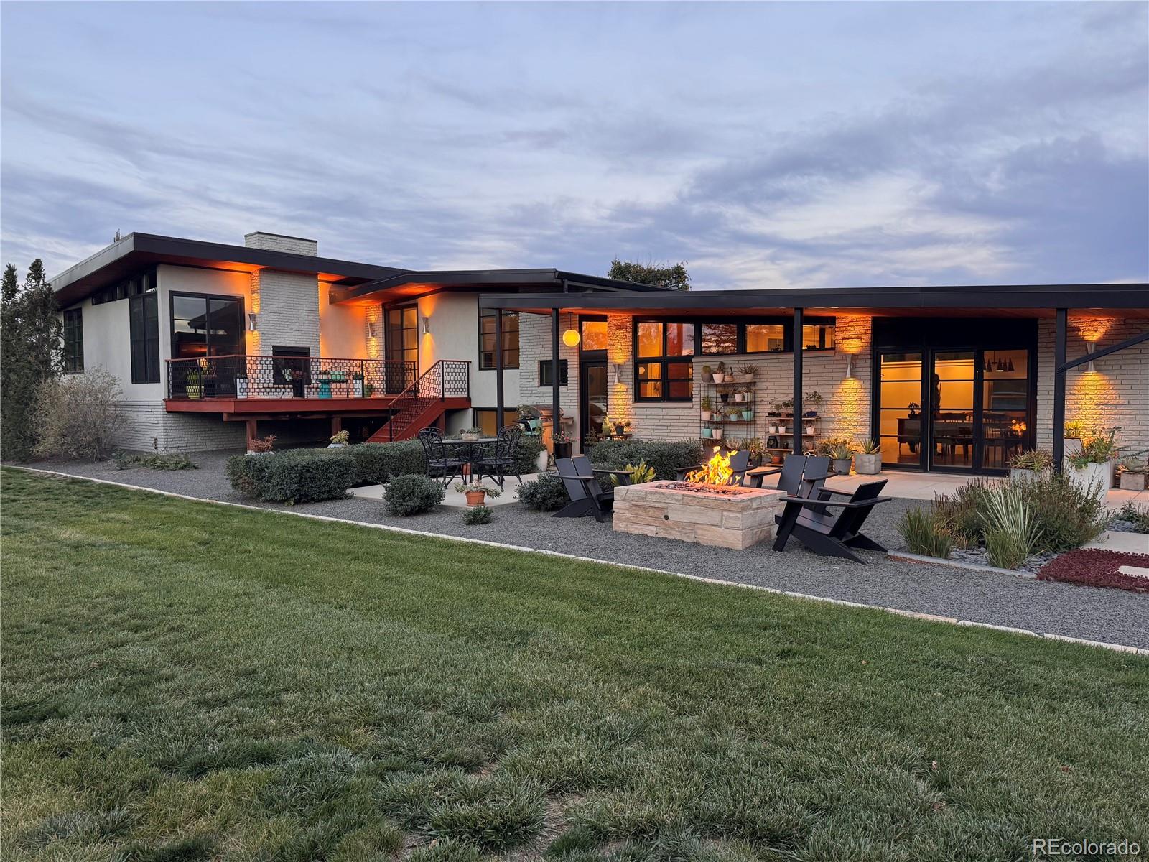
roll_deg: +0.2
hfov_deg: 71.6
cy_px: 431
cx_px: 574
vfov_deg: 56.8
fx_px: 797
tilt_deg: -3.4
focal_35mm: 24
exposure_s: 1/60
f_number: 1.78
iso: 125
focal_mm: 6.76
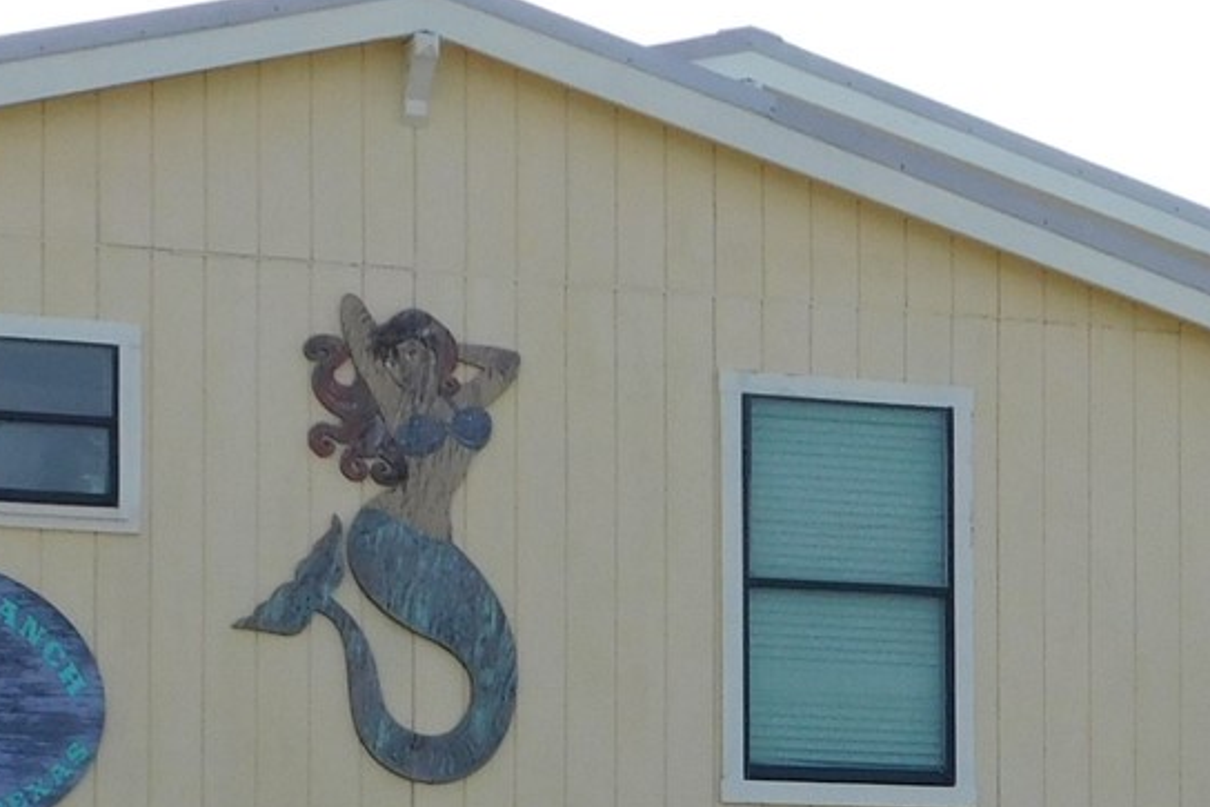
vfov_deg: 9.6
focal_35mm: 141
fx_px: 4740
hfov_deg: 14.5
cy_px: 1043
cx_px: 930
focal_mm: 6.3
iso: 125
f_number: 7
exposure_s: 1/400
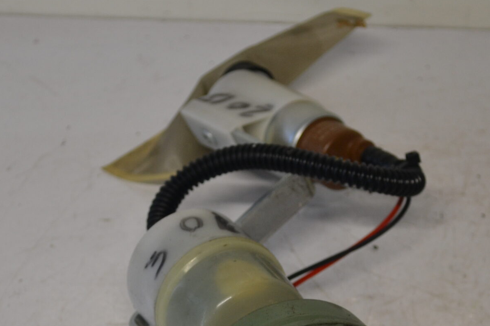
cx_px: 196
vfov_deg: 9.2
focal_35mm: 148
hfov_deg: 13.9
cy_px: 341
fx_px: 2014
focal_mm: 46
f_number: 5.3
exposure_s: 1/40
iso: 400
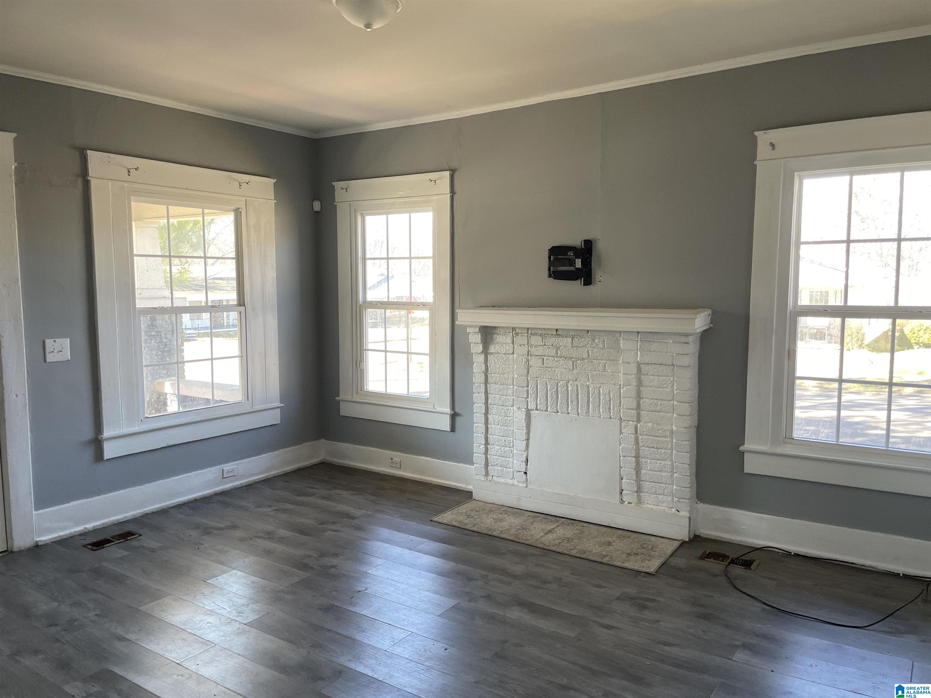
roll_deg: +0.8
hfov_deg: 67.3
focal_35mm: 26
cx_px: 466
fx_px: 699
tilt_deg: -5.7
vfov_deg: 53.1
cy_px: 349
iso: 125
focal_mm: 4.2
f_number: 1.6
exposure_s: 1/121
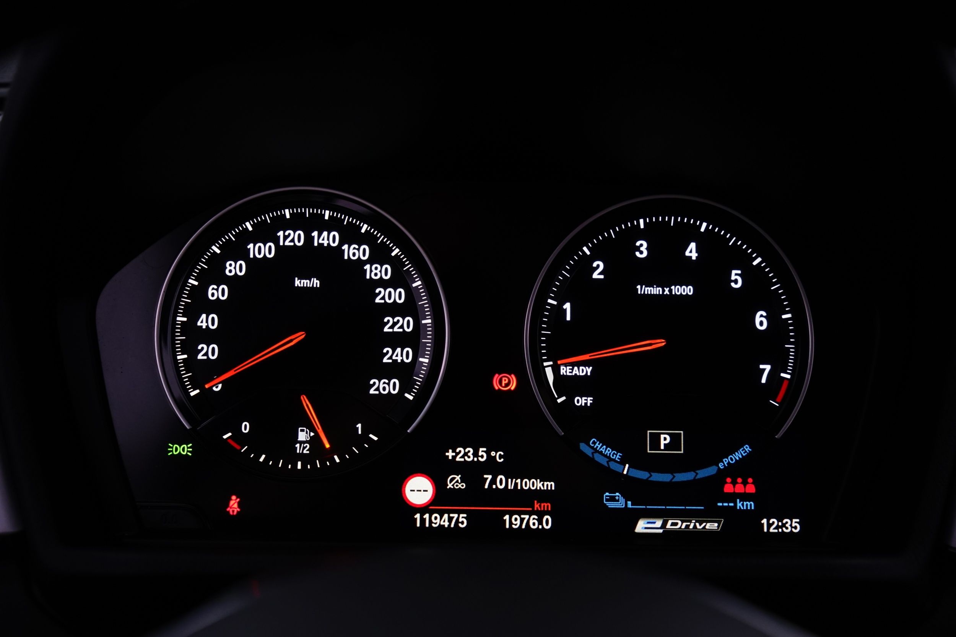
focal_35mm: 38
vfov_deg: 35.1
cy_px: 318
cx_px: 478
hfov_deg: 50.7
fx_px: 1009
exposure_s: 1/13
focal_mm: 38
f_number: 5.6
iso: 800
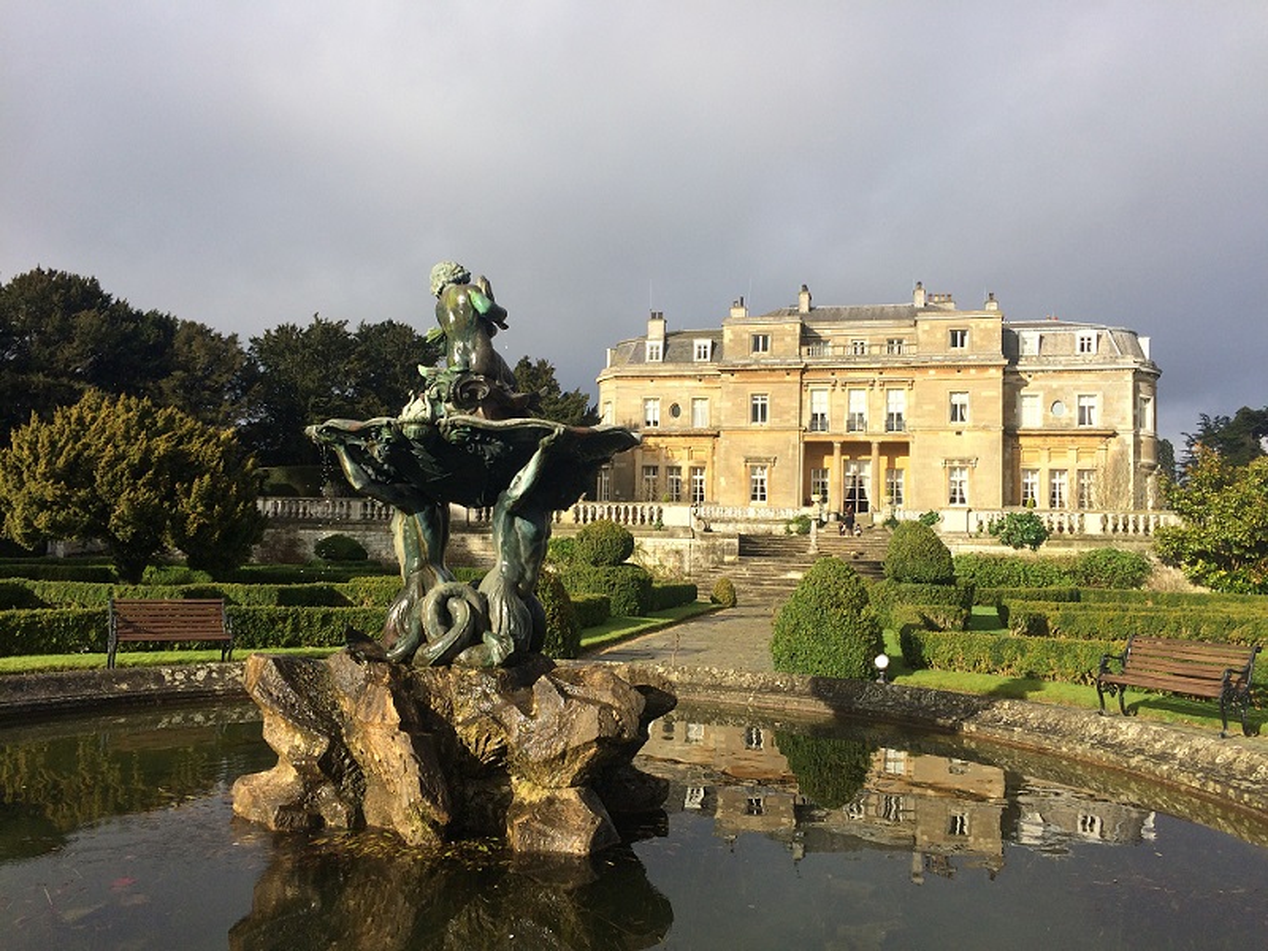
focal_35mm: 29
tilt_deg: +2.8
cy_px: 476
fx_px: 1062
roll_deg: -0.7
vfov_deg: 48.2
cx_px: 634
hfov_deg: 61.7
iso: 32
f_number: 2.2
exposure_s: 1/1580
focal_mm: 4.15
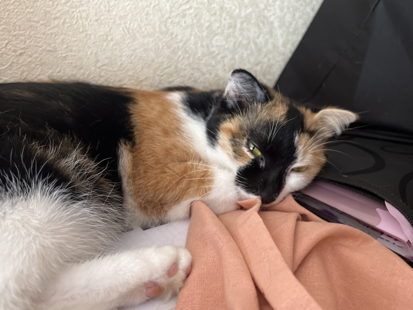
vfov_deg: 48.2
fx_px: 346
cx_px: 206
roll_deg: -2.4
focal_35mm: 29
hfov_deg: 61.7
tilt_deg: -21.0
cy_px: 152
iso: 400
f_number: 1.5
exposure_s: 1/60
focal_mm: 5.7
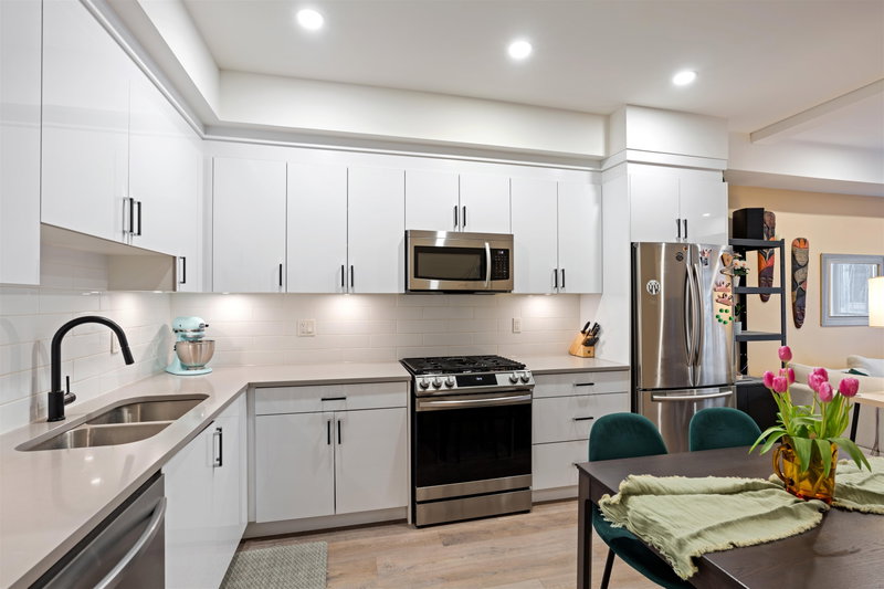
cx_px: 442
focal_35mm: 16
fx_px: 393
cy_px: 294
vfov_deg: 73.7
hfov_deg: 96.7
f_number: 8
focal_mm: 16
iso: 100
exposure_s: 1.6
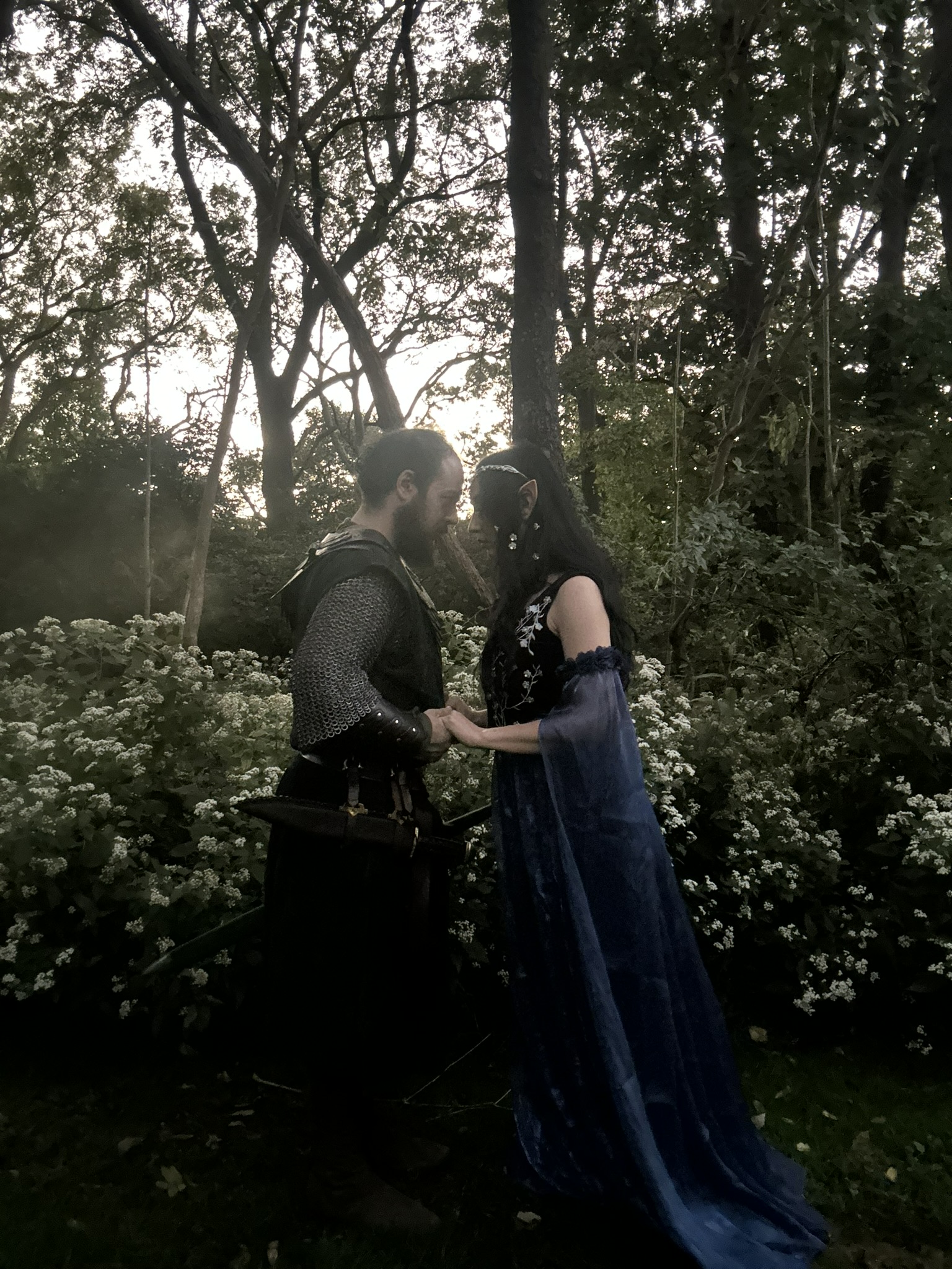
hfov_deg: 46.8
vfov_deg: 60.0
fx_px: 1100
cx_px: 476
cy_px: 634
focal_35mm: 30
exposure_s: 1/18
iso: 640
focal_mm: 2.69
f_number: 1.9
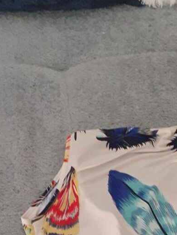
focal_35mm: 70
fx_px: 477
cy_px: 244
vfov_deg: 26.1
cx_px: 37
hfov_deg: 20.8
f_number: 1.9
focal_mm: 3.6
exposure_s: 1/33
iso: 200
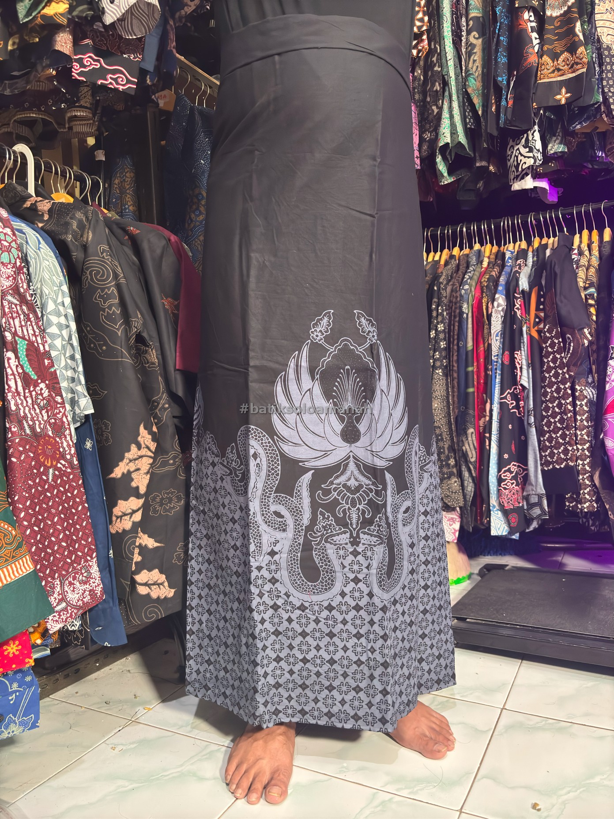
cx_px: 307
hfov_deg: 53.1
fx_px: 615
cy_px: 410
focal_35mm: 26
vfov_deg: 67.3
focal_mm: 5.96
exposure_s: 1/29
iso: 640
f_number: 1.6
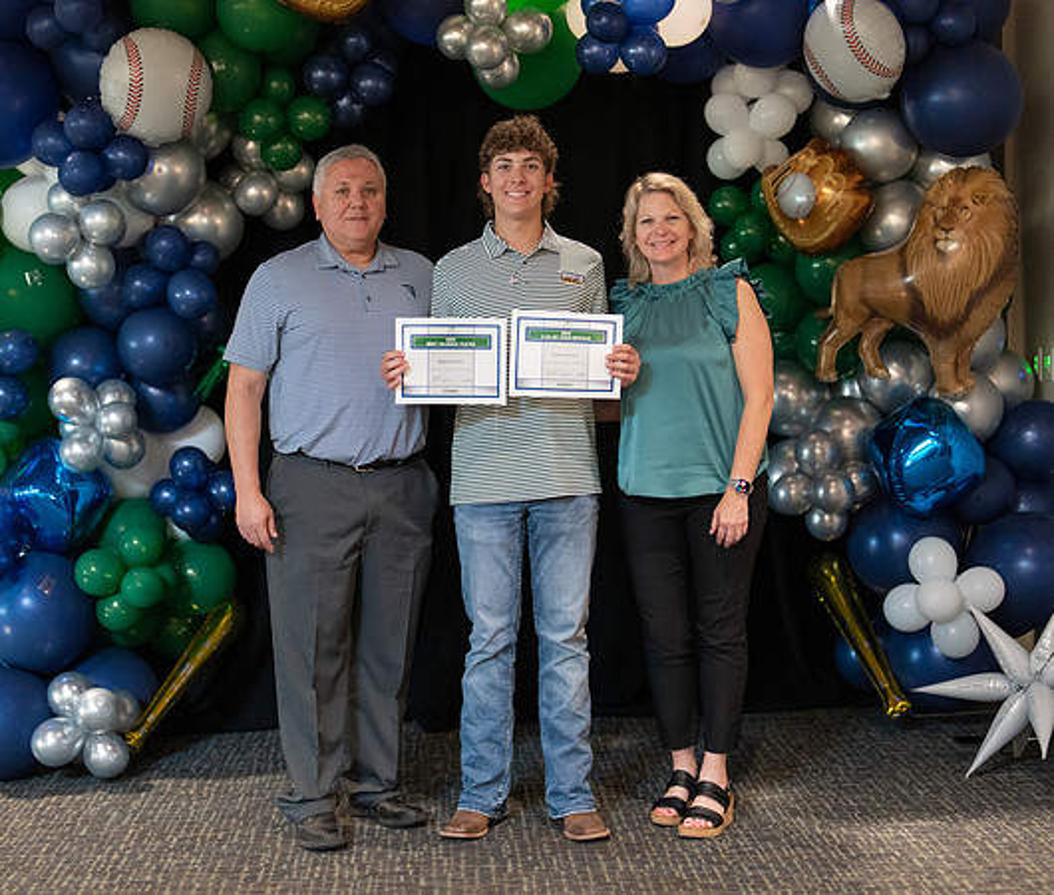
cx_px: 530
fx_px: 1868
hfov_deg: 31.5
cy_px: 447
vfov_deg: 26.9
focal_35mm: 58
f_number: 1.2
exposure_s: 1/320
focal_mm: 50
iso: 1600
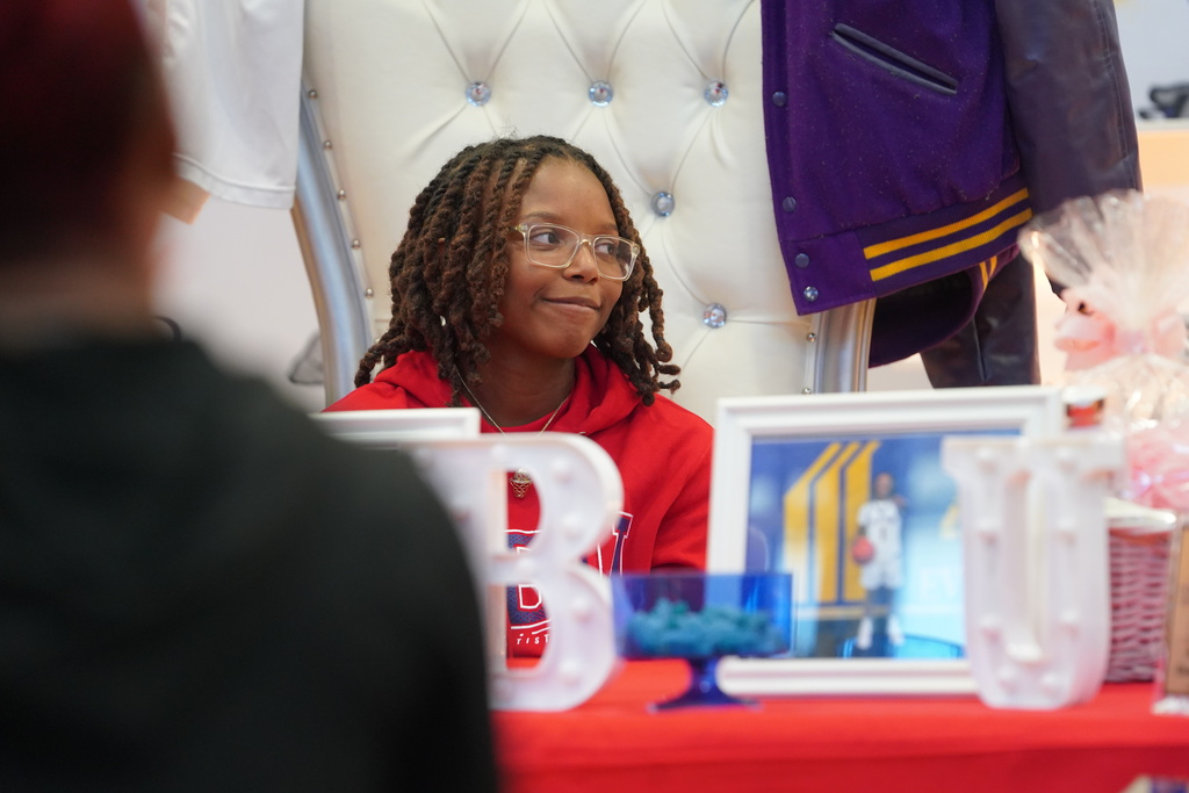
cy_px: 396
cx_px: 594
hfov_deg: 10.4
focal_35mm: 198
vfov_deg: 6.9
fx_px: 6540
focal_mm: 198
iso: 4000
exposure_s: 1/200
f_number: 4
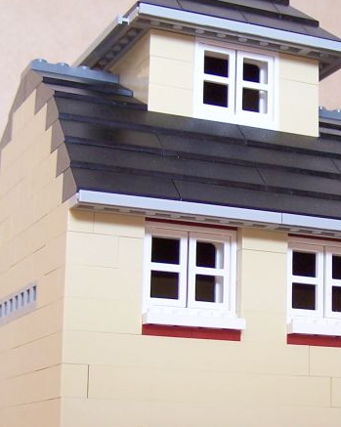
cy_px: 301
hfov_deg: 17.3
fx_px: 1099
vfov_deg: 21.9
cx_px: 338
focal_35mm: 87
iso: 80
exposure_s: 1/6
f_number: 2.8
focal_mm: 6.3
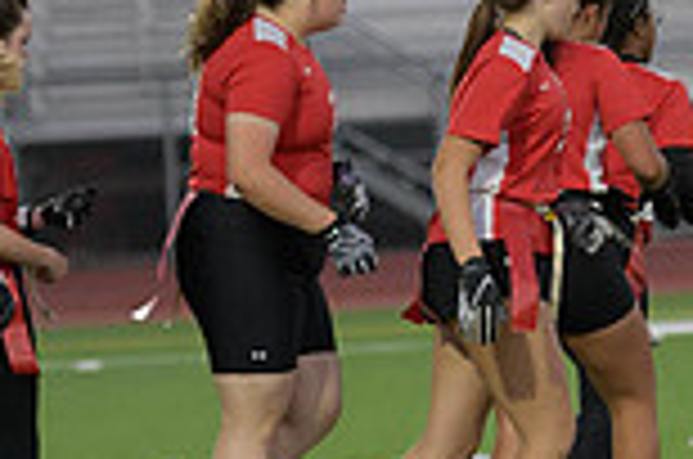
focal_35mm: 510
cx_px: 652
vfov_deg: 2.7
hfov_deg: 4.0
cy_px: 272
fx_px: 9797
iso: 1250
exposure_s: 1/640
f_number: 2.8
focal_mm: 135
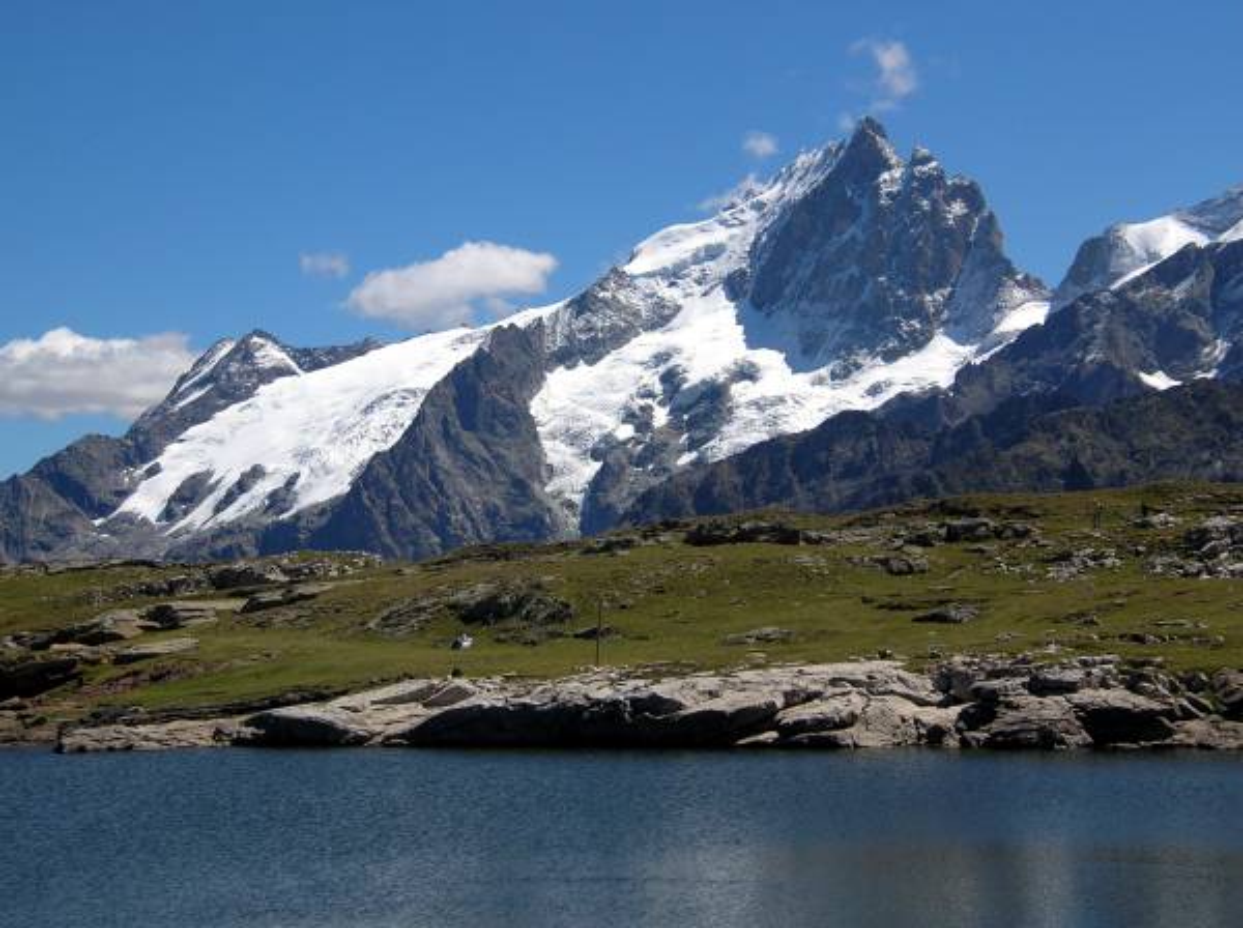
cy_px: 464
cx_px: 622
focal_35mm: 78
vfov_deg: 18.8
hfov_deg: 25.1
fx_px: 2796
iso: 50
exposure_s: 1/873
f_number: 4.7
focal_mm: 12.8
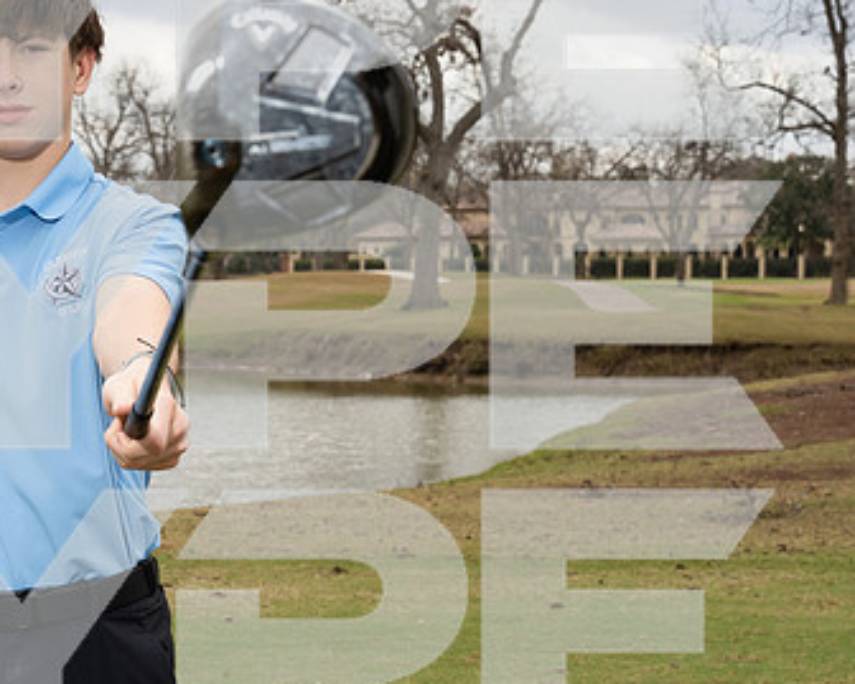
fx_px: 2379
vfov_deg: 16.4
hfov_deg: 20.1
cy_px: 317
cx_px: 135
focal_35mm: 94
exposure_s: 1/250
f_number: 10
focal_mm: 58
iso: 400
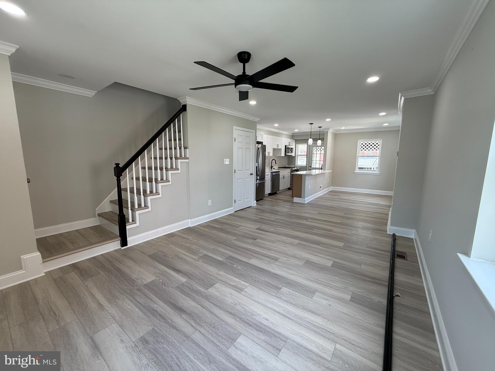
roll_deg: -0.2
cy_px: 186
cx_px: 248
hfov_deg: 102.1
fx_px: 200
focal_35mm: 14
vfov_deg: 85.7
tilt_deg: -7.4
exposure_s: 1/120
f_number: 2.2
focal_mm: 2.22
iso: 100
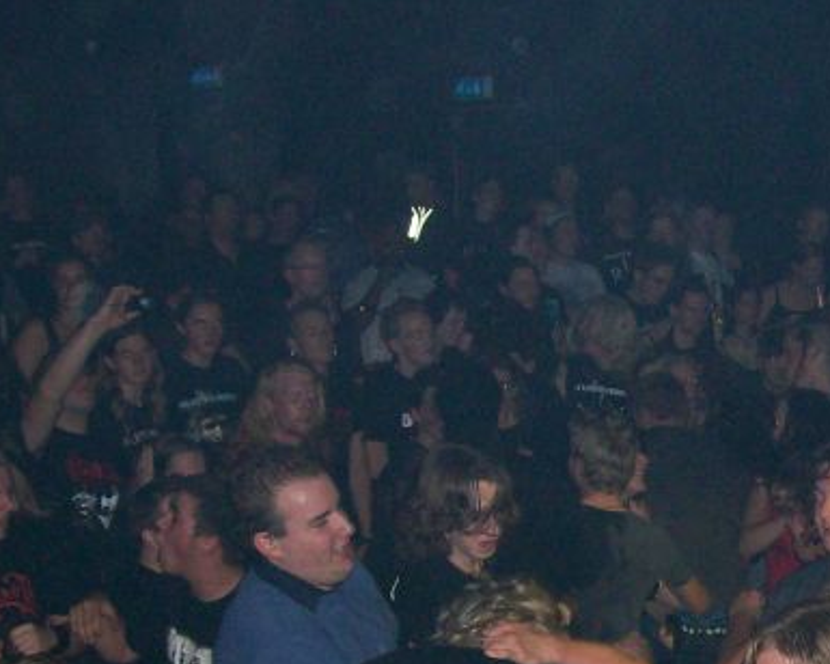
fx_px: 1793
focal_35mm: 73
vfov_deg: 20.9
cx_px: 601
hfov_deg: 25.8
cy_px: 466
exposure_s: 1/64
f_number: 2.7
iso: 140
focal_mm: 6
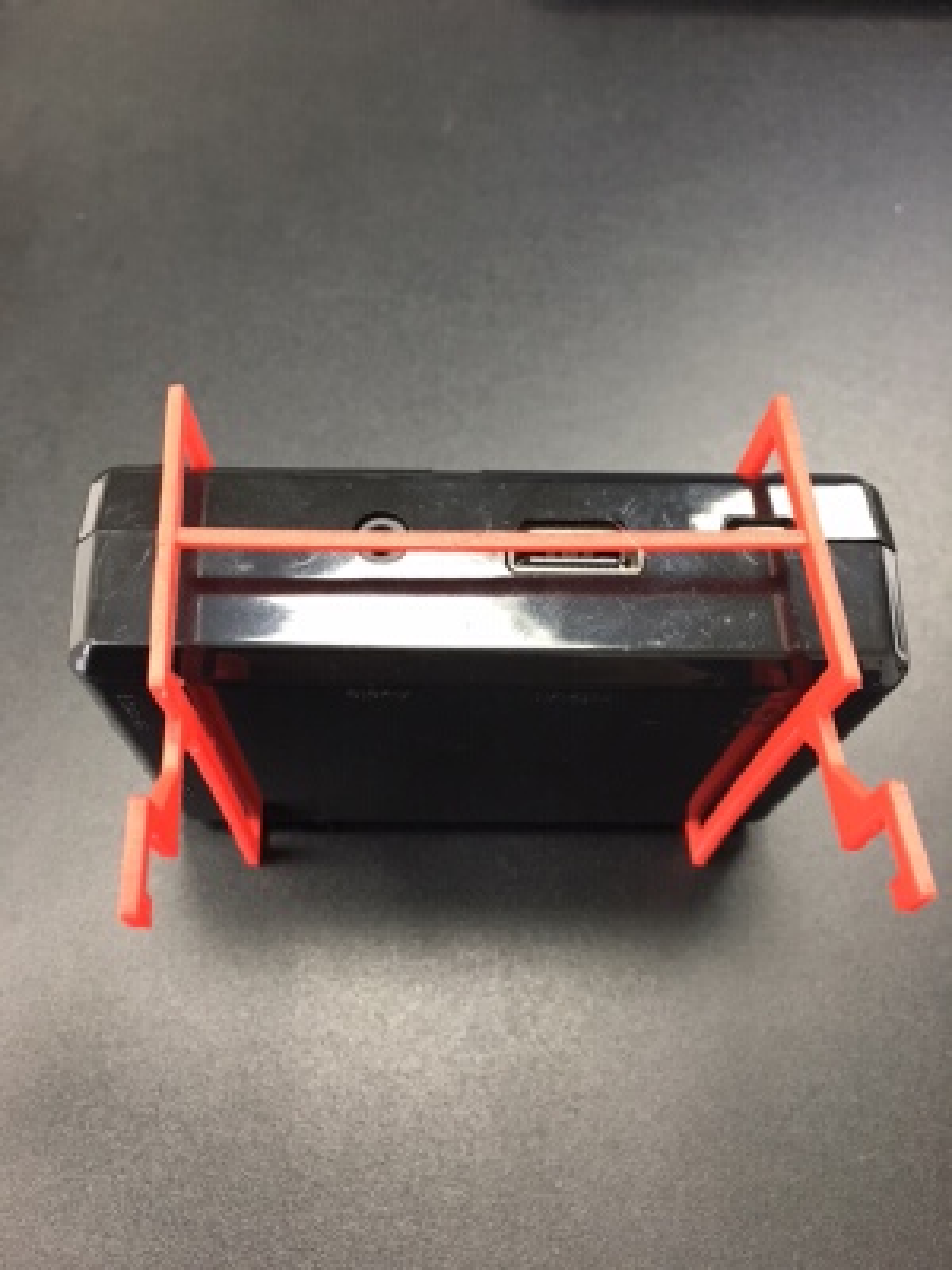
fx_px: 1063
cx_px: 476
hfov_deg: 48.2
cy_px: 635
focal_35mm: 29
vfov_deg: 61.7
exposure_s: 1/33
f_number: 2.2
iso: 200
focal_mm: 4.15
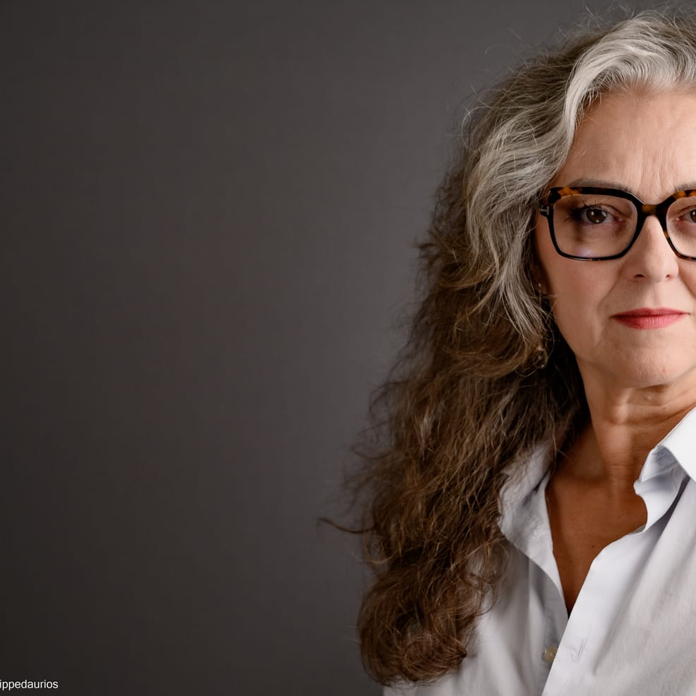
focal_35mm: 104
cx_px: 468
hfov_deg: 16.7
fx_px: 2366
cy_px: 415
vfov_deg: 16.7
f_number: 4.5
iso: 320
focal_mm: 68
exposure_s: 1/250
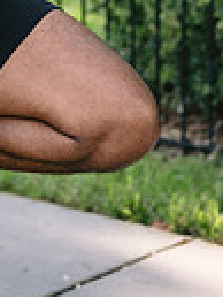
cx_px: -69
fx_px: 1441
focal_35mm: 168
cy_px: -170
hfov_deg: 8.7
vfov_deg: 11.2
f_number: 2.8
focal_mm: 50
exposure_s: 1/500
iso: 320
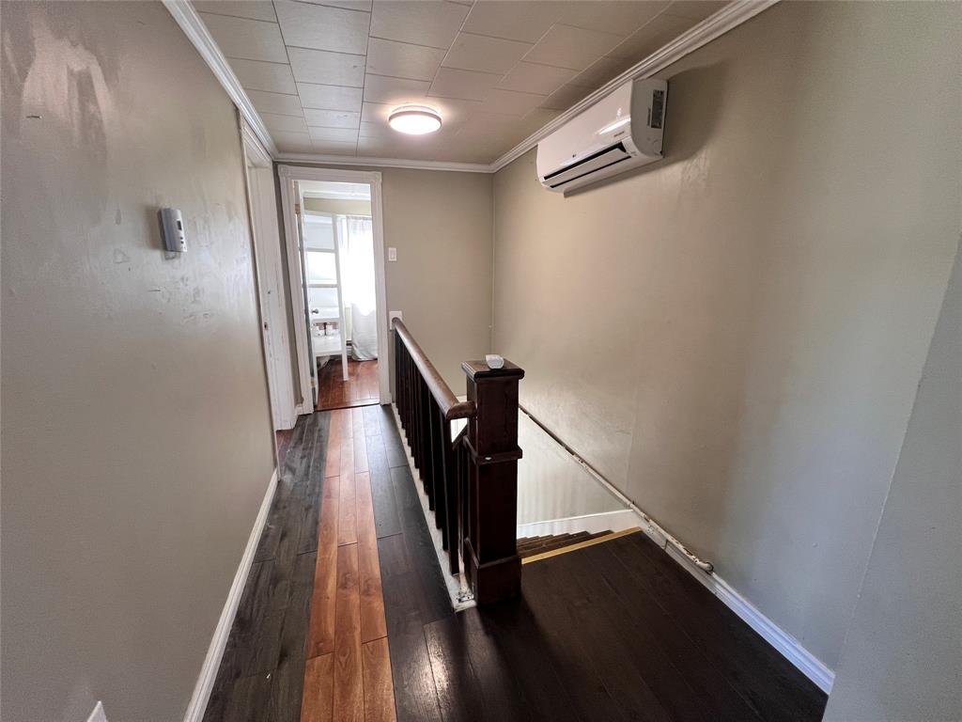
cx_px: 481
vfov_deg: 89.9
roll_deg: -0.4
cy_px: 361
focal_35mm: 13
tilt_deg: -13.4
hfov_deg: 106.2
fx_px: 361
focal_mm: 1.57
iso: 160
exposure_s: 1/60
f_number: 1.8
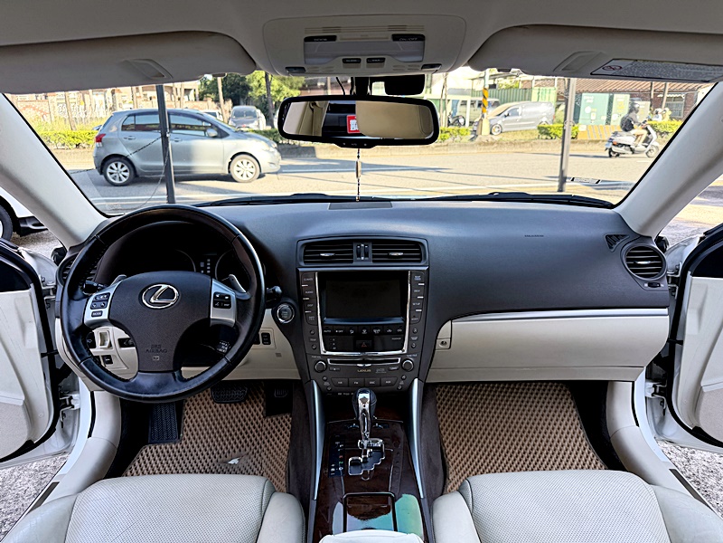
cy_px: 272
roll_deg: +0.7
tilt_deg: -16.3
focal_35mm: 24
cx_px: 362
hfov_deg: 71.6
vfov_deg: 56.8
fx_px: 501
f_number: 1.78
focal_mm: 6.76
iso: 80
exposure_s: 1/228
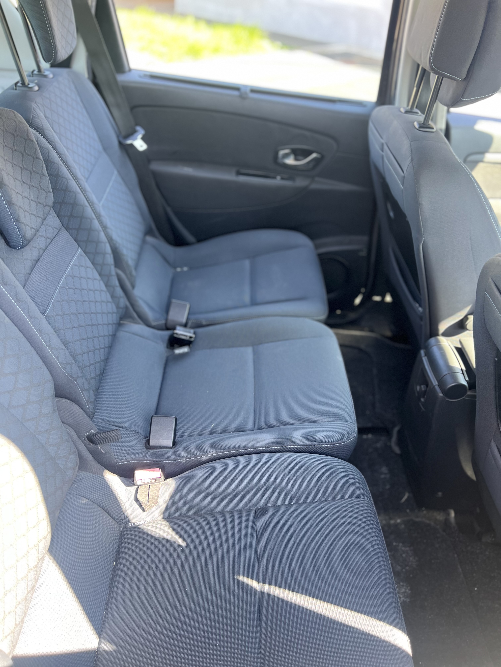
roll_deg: -2.8
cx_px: 250
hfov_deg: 53.1
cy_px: 334
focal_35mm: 26
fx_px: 502
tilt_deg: -38.5
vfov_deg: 67.3
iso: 125
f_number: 1.5
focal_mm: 5.7
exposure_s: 1/121
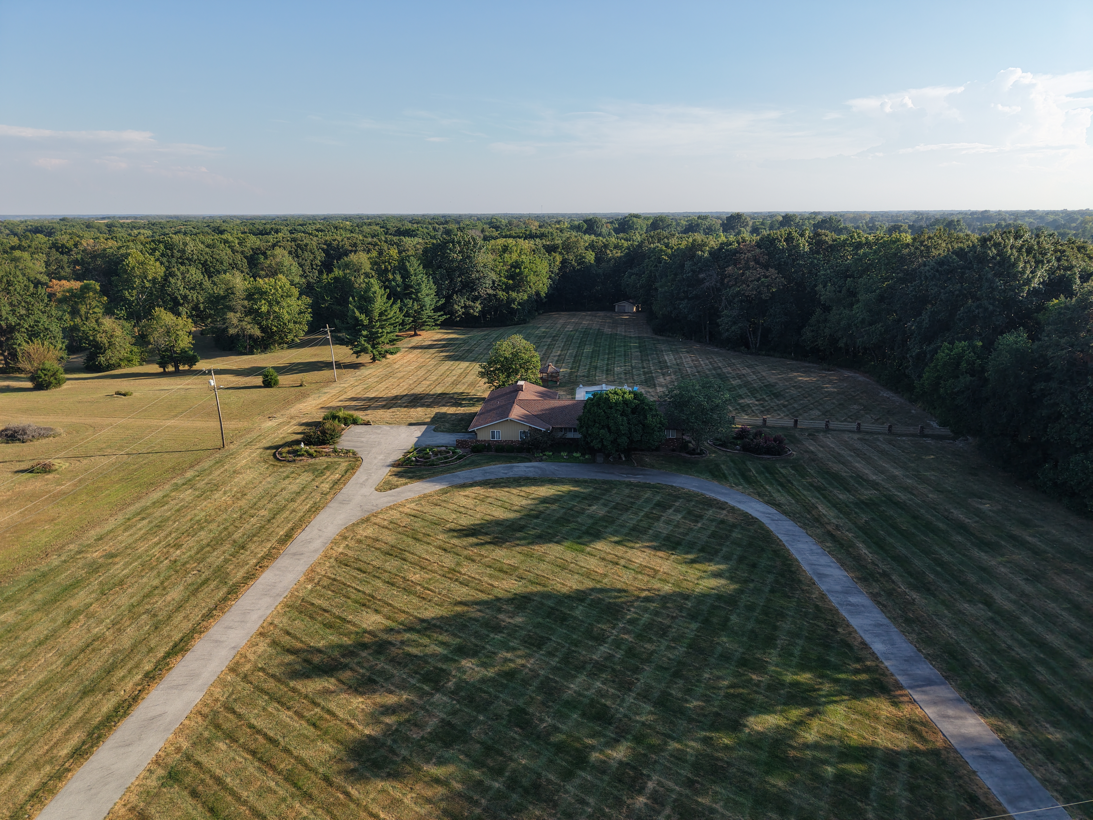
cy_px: 410
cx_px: 546
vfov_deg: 56.8
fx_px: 758
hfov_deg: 71.6
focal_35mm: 24
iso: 270
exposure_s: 1/3200
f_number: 1.8
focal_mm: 8.67
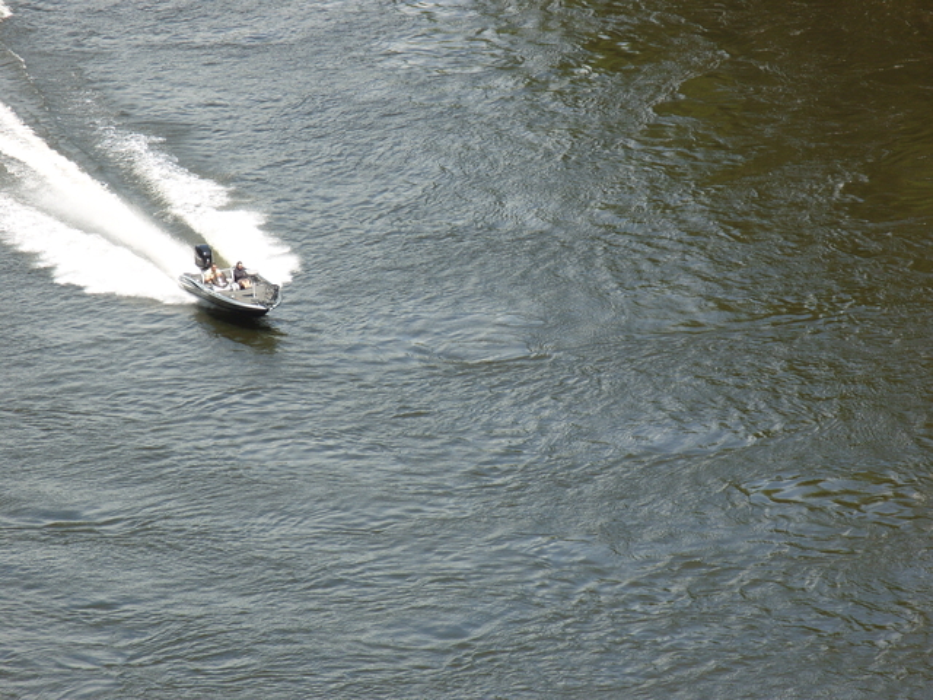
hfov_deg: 11.3
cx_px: 466
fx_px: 4717
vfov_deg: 8.5
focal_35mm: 175
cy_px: 350
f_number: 7
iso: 80
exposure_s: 1/180
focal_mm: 39
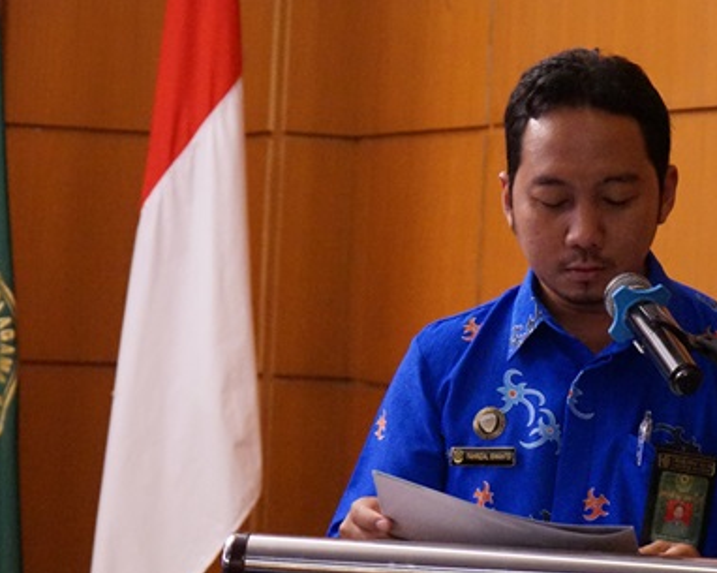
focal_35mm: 118
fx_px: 2502
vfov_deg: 13.0
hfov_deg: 16.2
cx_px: 526
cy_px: 334
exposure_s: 1/80
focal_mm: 64
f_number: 5.6
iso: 10000
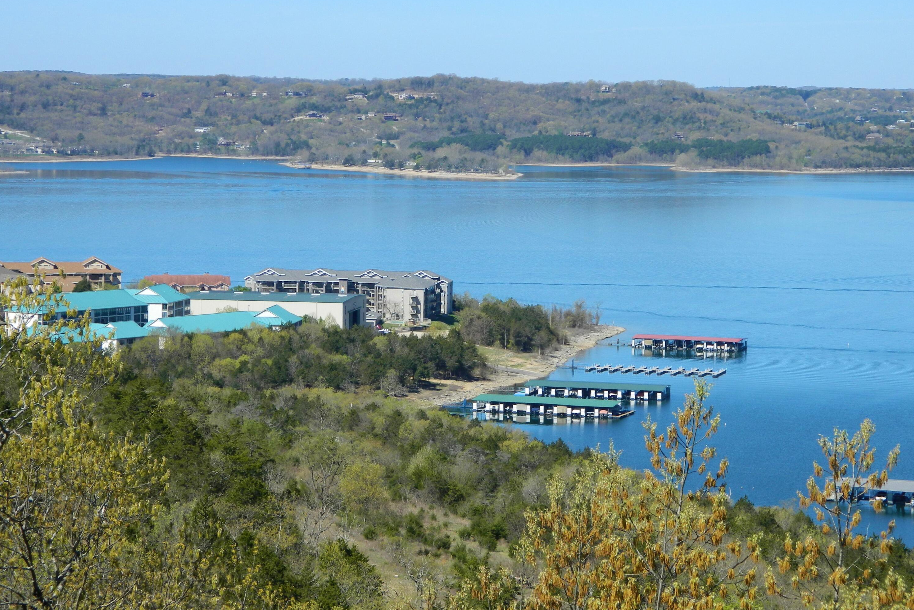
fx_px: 2742
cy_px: 302
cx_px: 455
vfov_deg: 12.7
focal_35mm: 108
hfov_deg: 18.9
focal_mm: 18.6
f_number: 4.5
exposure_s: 1/500
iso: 80
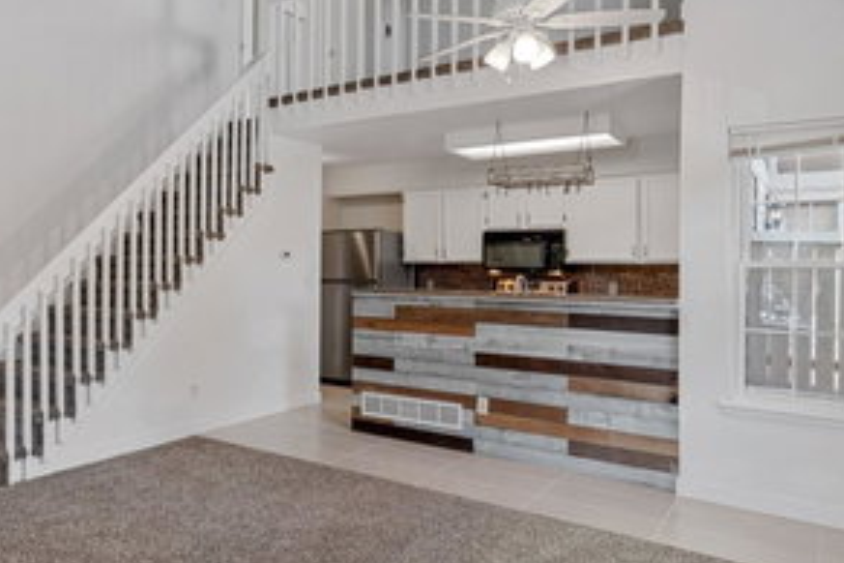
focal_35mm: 28
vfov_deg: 46.4
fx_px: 656
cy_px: 271
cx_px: 252
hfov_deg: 63.1
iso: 400
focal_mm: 17
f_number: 8
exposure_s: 1/5
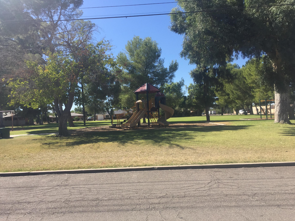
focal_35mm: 30
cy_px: 110
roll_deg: +2.4
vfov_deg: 46.8
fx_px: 256
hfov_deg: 60.0
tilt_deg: +2.4
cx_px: 147
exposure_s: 1/1319
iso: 32
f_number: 2.2
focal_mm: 4.15
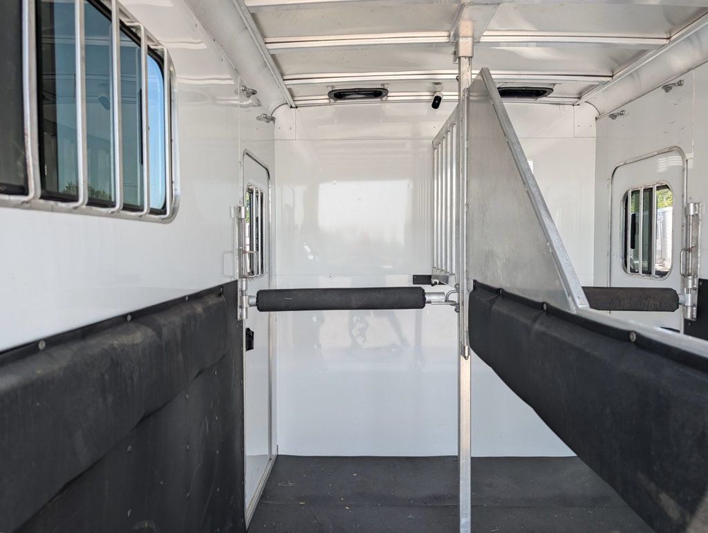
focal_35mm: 24
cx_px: 354
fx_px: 492
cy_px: 266
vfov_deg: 56.9
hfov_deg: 71.5
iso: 23
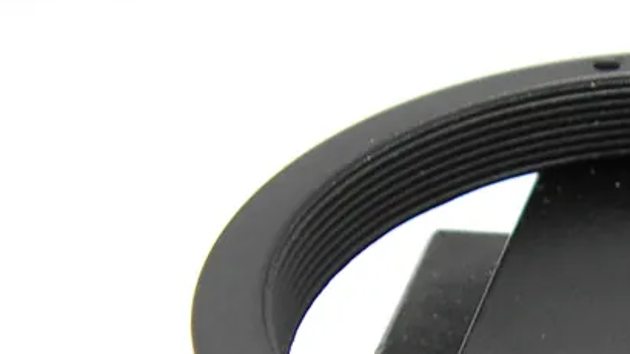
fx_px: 1604
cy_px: 482
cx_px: 633
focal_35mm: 96
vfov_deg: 12.2
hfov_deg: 21.4
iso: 100
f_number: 3.2
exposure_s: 1/40
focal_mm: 6
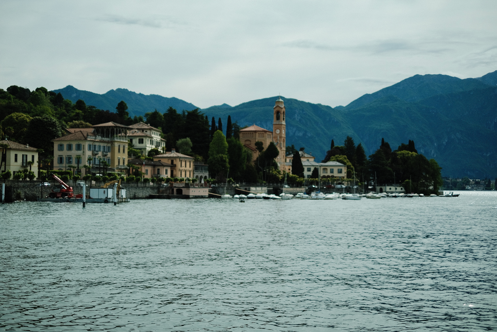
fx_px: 732
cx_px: 248
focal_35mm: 53
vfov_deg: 25.5
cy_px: 166
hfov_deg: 37.5
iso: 400
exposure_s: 1/28000
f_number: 1.4
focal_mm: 35
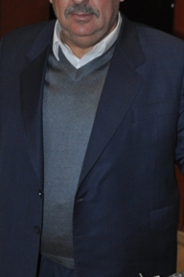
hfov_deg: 16.3
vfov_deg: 24.4
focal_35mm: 83
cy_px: 100
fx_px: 639
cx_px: 147
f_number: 3.8
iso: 800
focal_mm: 25
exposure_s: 1/60
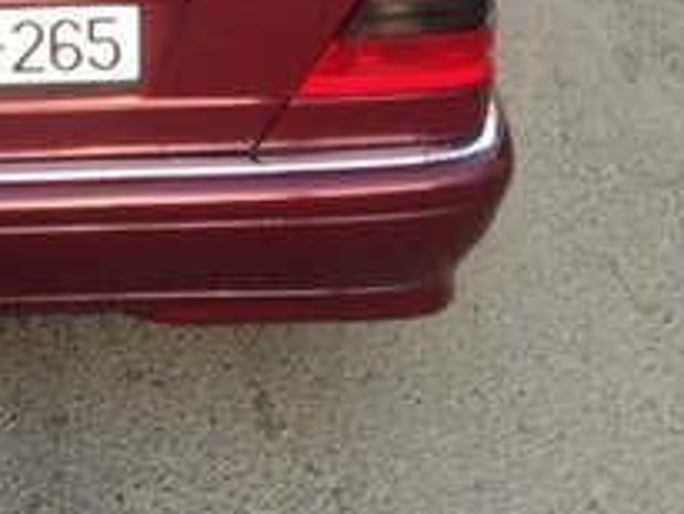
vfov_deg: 13.6
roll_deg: +5.5
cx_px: -187
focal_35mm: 106
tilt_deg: -21.0
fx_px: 2096
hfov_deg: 17.5
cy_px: -78
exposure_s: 1/30
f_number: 2.4
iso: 50
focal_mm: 4.12
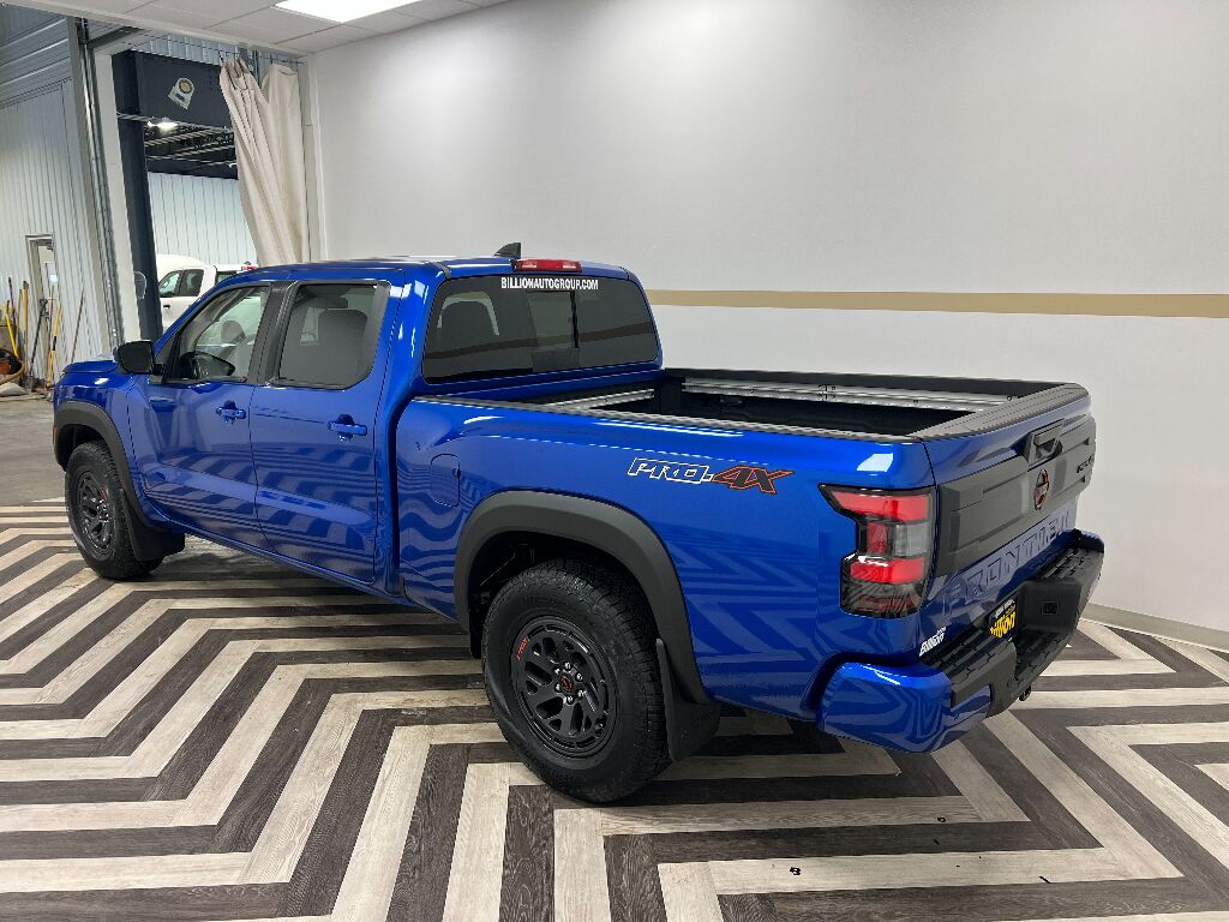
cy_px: 461
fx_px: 923
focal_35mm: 26
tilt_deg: -12.8
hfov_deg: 67.3
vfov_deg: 53.1
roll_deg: +0.0
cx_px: 614
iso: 100
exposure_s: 1/120
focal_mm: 5.7
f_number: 1.5
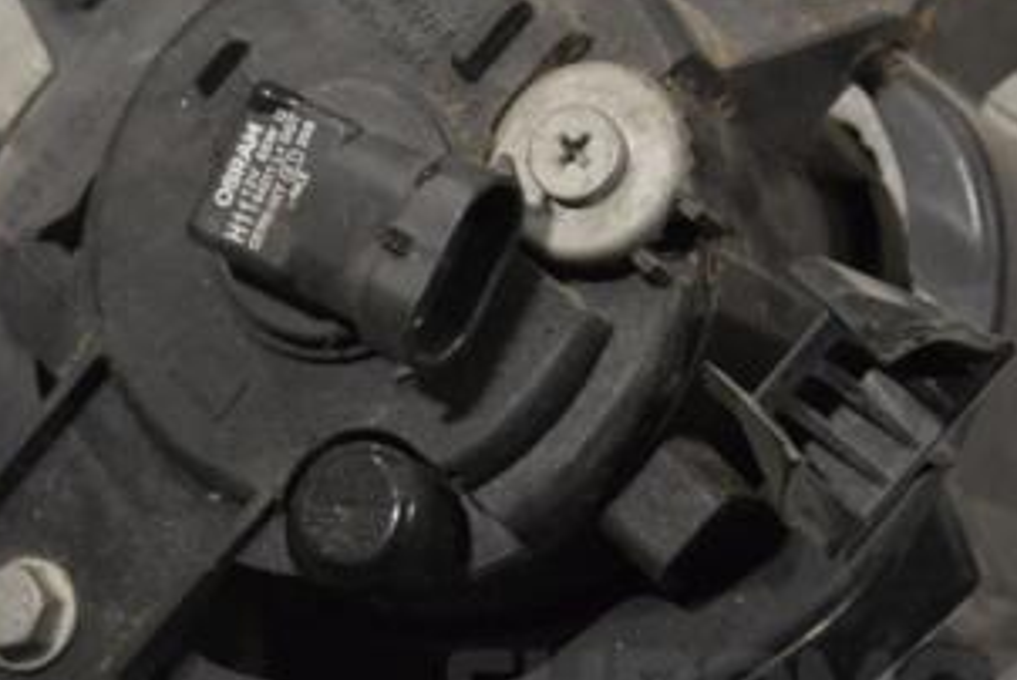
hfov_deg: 16.4
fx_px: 3535
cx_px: 384
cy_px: 252
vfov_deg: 11.0
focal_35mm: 125
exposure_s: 1/320
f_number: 9
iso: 3200
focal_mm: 42
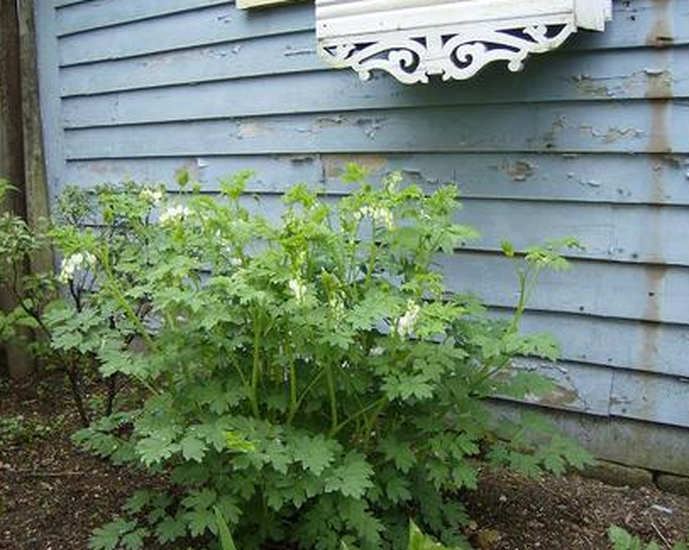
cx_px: 328
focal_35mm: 38
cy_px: 272
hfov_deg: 48.0
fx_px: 774
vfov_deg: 39.1
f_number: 2.8
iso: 100
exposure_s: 1/239
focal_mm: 6
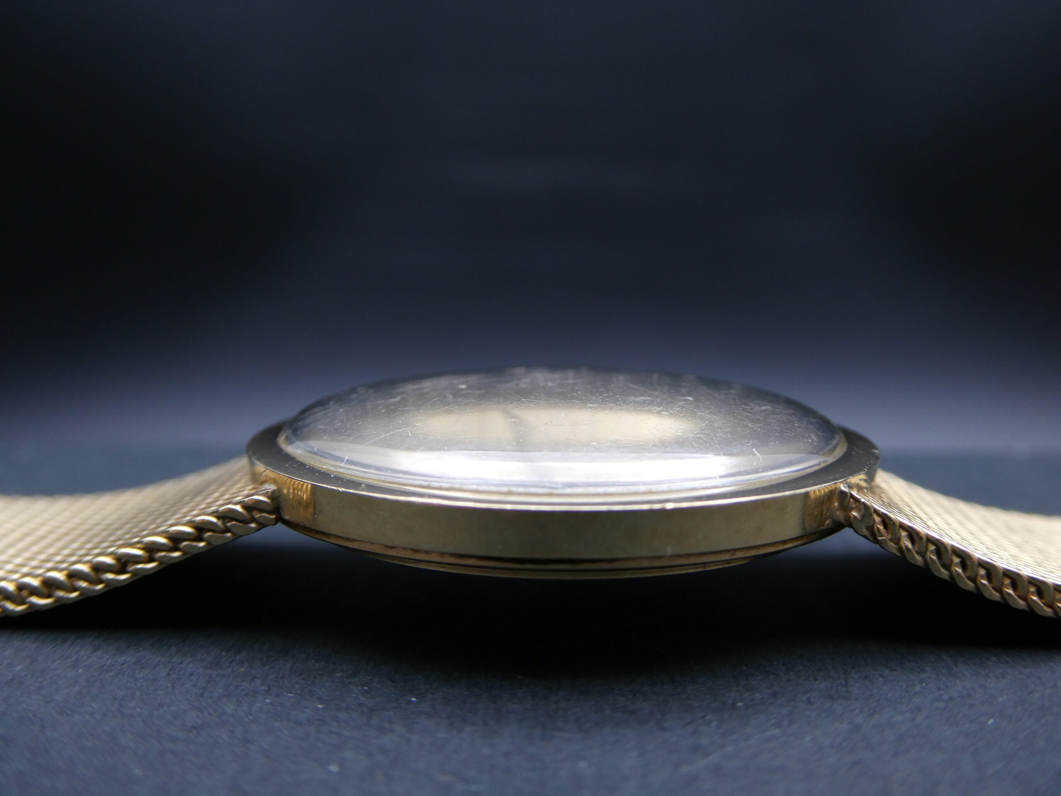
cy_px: 398
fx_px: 1441
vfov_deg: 30.9
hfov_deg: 40.4
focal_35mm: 47
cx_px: 530
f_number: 4
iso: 160
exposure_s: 1/80
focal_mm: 8.4
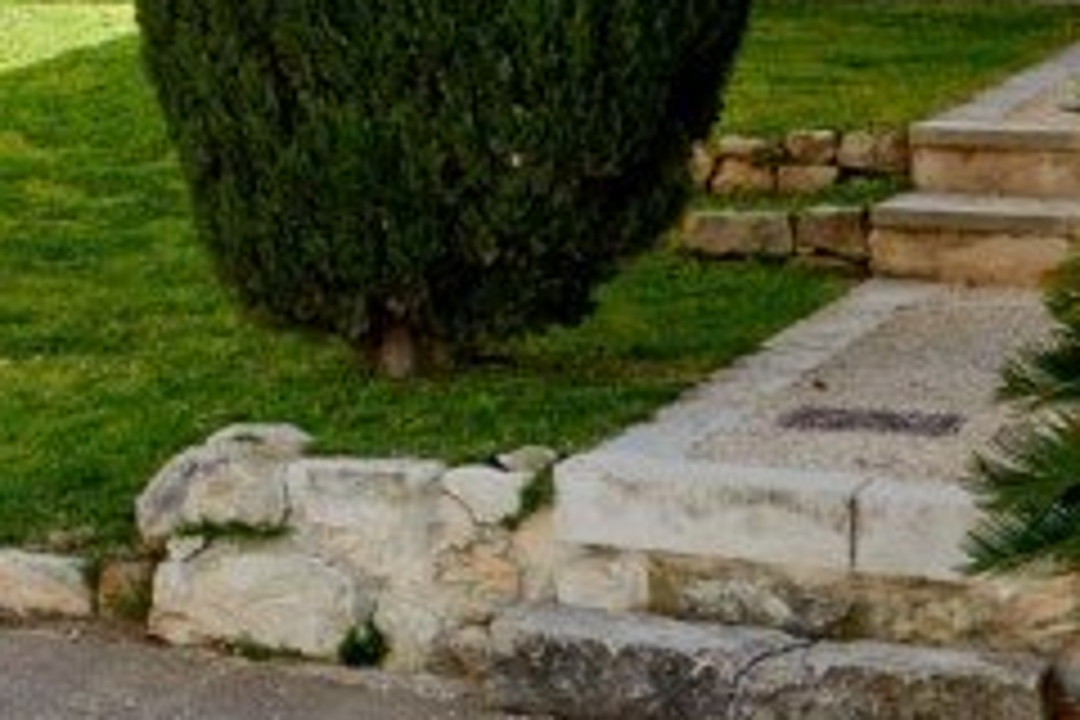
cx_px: -724
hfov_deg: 15.2
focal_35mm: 120
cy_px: -610
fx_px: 3600
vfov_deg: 10.7
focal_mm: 24
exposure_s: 1/320
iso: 100
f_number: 6.3
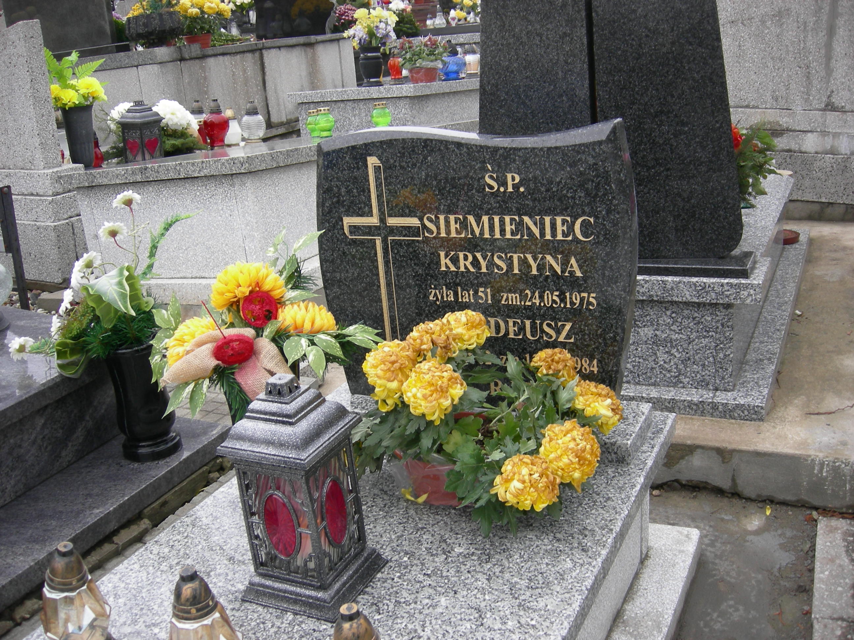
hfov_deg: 51.4
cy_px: 320
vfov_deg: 39.7
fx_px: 888
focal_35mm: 36
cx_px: 427
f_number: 2.7
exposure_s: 1/33.6
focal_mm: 7.5
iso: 64
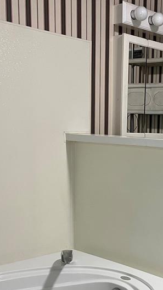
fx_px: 422
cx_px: 156
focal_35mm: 55
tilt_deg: -10.9
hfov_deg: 21.2
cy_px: 208
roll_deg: -2.2
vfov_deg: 37.1
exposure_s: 1/60
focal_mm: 5.1
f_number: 1.6
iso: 250
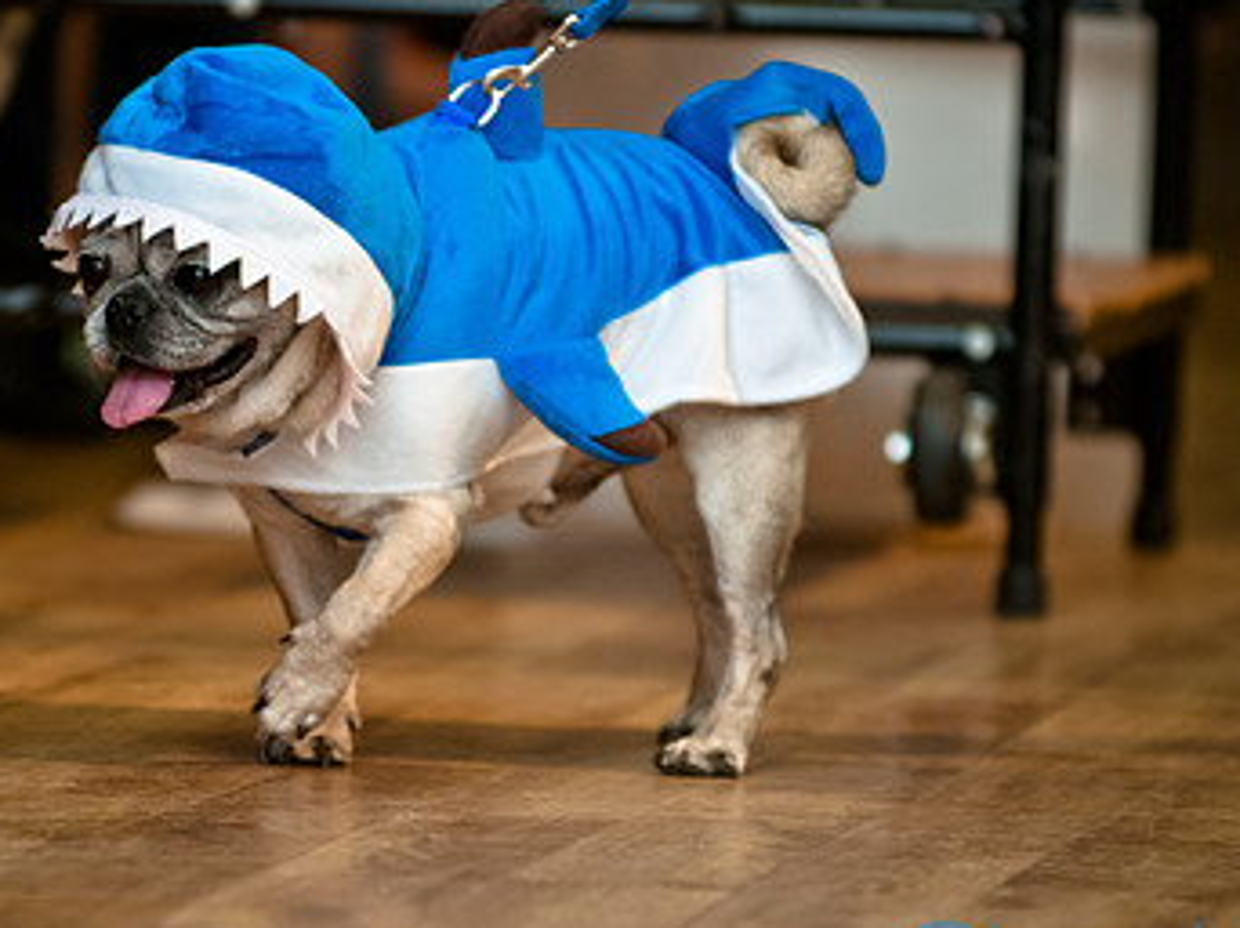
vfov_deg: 3.0
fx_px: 17504
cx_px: 435
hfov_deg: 4.1
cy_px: 455
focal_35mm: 489
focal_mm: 200
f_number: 2.8
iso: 200
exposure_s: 1/200
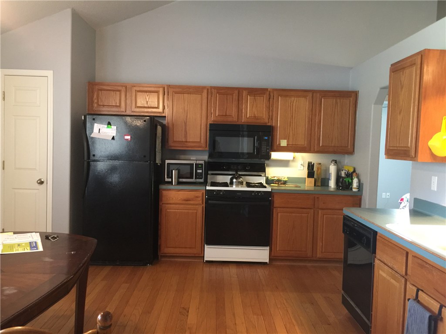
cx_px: 223
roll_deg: -2.9
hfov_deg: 61.7
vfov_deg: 48.2
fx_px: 374
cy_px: 167
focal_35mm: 29
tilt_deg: -5.1
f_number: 2.2
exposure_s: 1/15
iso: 125
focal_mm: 4.15
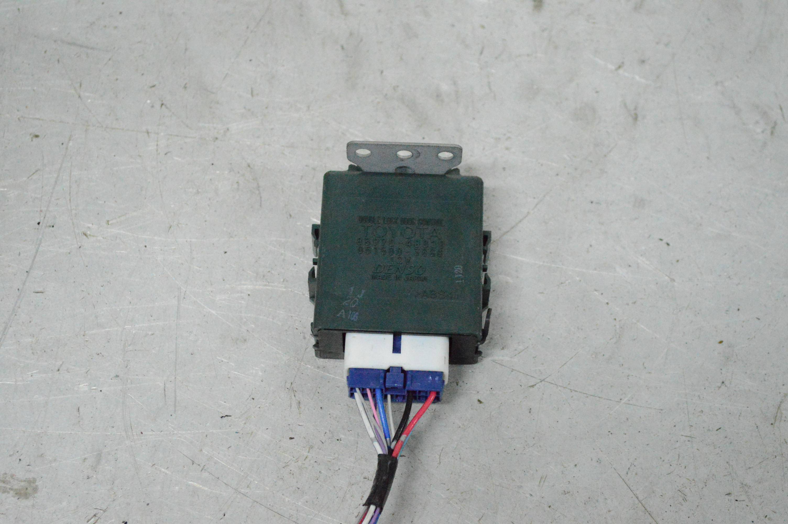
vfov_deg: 20.1
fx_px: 1476
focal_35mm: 68
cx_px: 394
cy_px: 262
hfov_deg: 29.9
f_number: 5.6
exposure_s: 1/800
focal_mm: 45
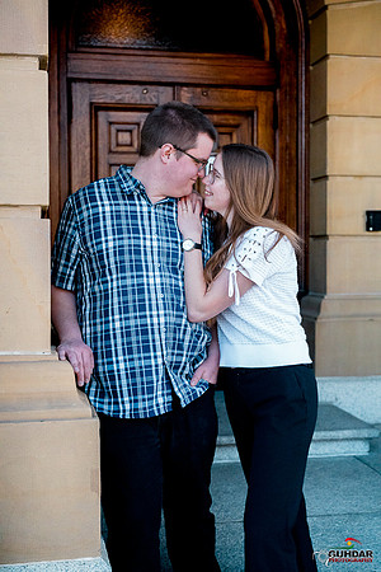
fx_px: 794
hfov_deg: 27.0
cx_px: 190
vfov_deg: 39.6
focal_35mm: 50
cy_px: 286
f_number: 3.5
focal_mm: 50
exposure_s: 1/8000
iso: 6400
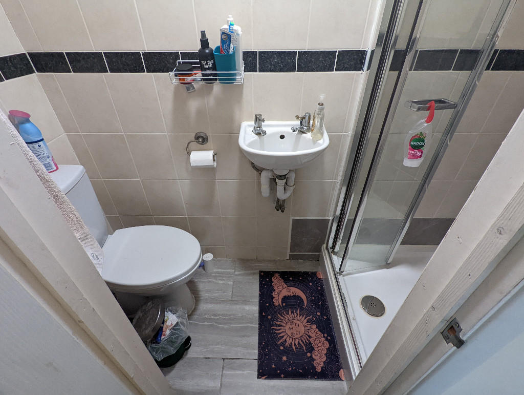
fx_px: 243
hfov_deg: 94.4
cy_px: 198
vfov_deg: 78.2
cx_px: 262
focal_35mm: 16
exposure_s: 1/31.4
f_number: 2.2
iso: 547
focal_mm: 2.35
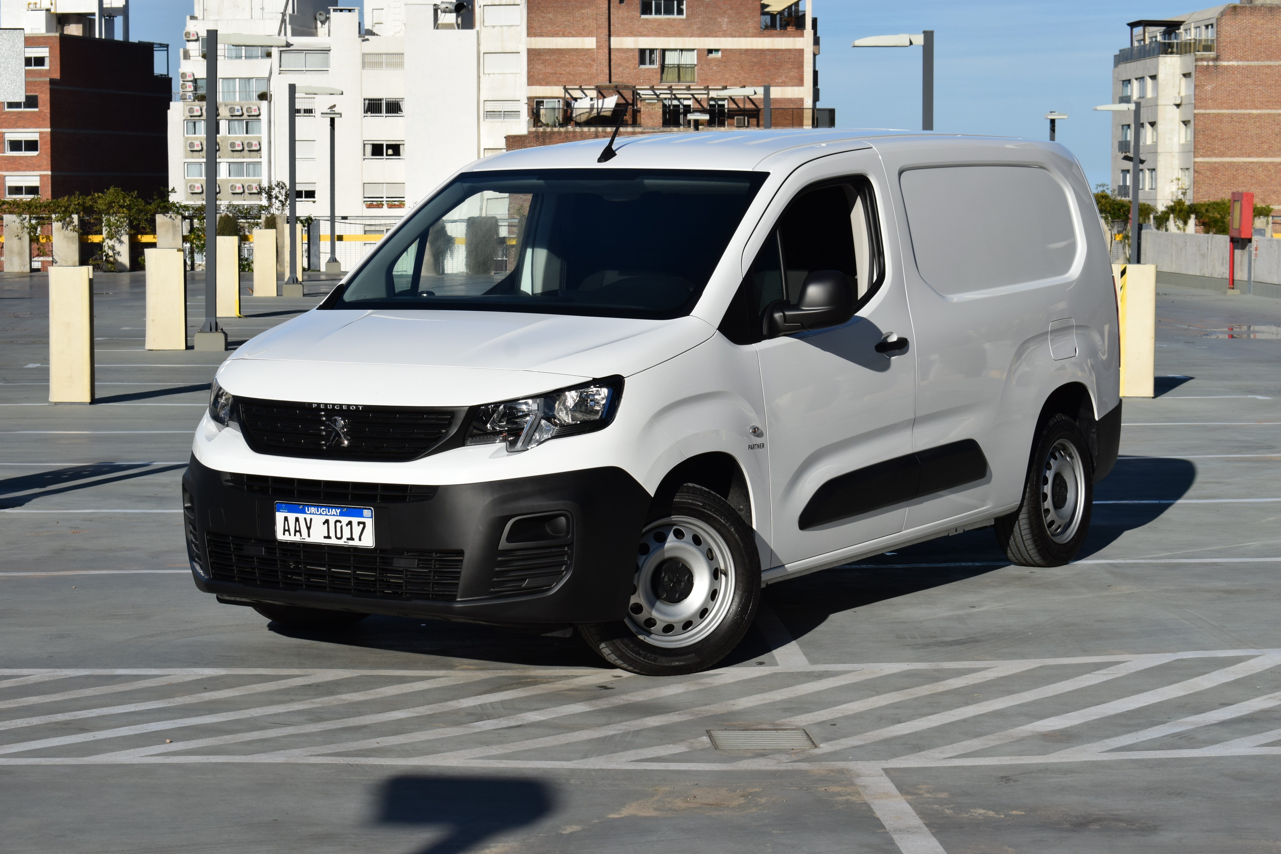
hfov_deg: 24.6
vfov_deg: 16.6
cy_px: 427
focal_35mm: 82
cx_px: 640
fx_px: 2935
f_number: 11
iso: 200
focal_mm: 55
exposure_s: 1/500
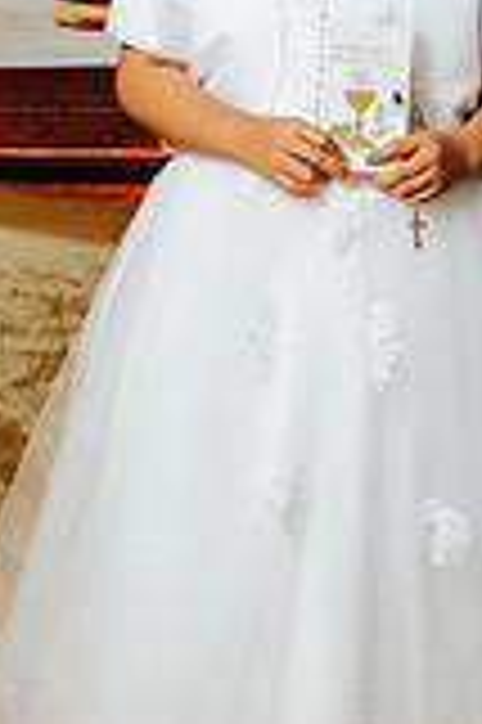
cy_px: 144
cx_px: 441
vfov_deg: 14.6
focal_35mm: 140
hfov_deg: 9.7
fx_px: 2818
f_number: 2.5
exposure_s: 1/250
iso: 400
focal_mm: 50
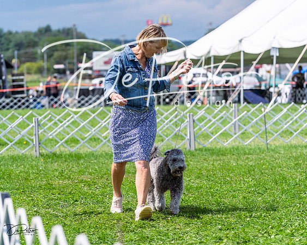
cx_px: 154
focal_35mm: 130
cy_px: 122
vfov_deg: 11.9
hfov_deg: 14.9
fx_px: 1176
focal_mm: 115
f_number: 4.5
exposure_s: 1/1000
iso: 100
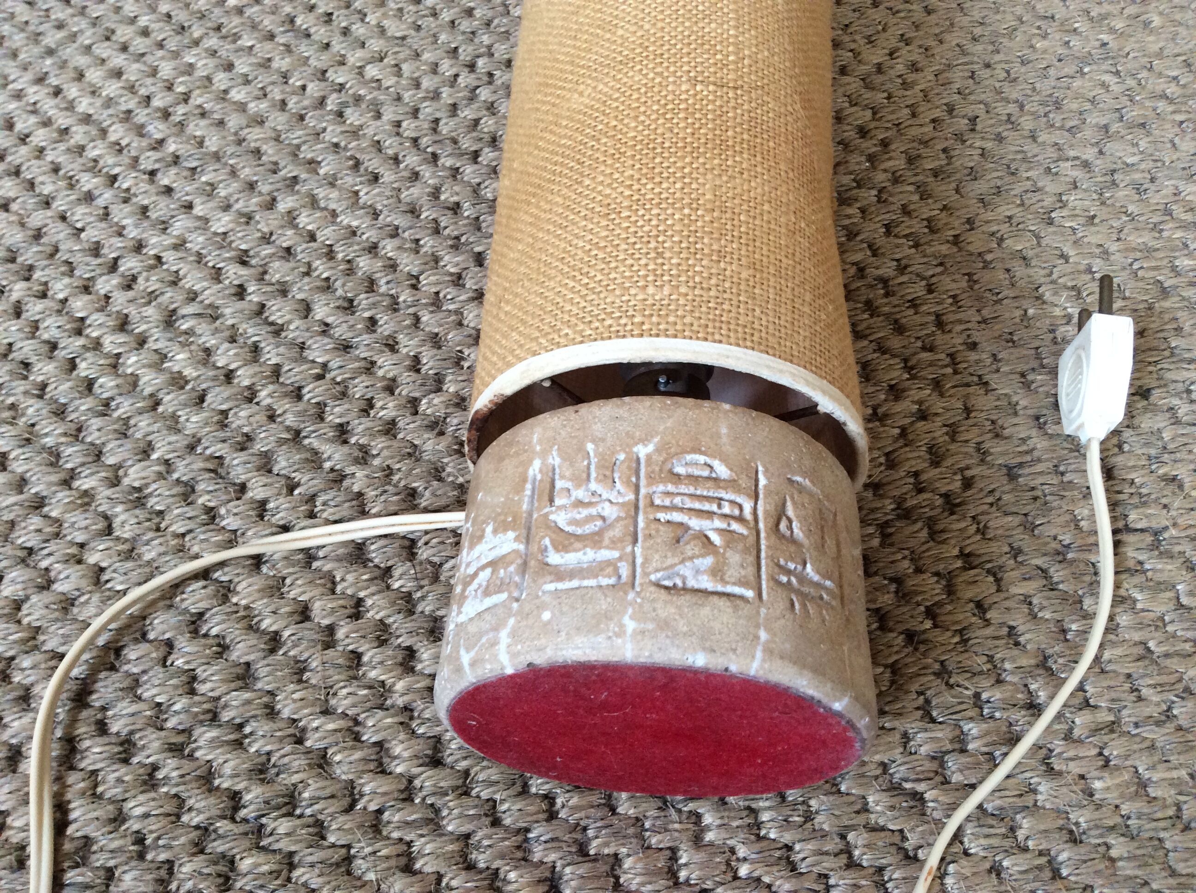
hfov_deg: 56.9
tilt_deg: -57.5
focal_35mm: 32
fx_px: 1104
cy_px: 446
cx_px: 598
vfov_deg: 44.1
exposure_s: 1/25
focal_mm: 3.3
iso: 125
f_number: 2.4
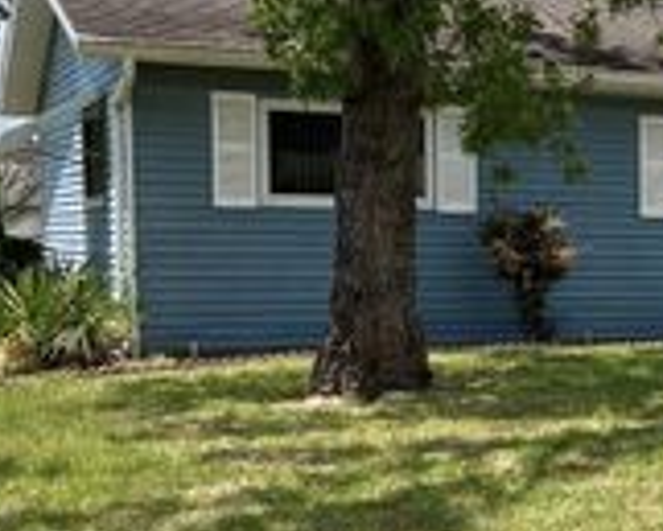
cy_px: 405
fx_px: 1669
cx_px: 898
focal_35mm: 85
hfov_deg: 20.3
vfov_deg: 18.0
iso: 20
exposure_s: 1/1600
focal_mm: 3.99
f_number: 1.8
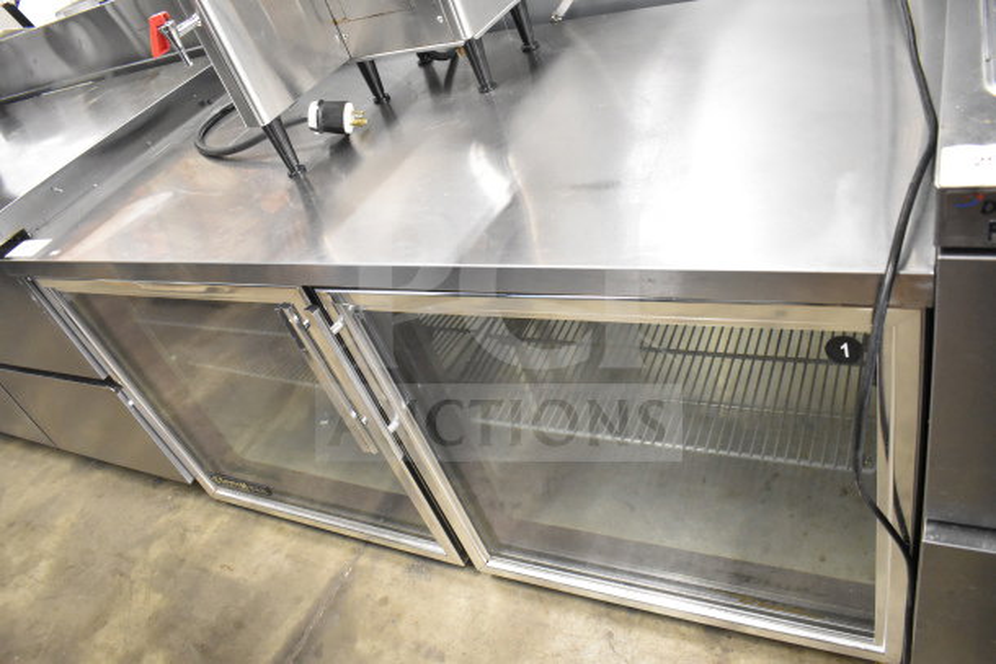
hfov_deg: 67.4
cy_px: 332
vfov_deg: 48.0
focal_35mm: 27
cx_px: 498
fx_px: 747
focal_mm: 18
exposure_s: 1/30
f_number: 3.5
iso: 3600
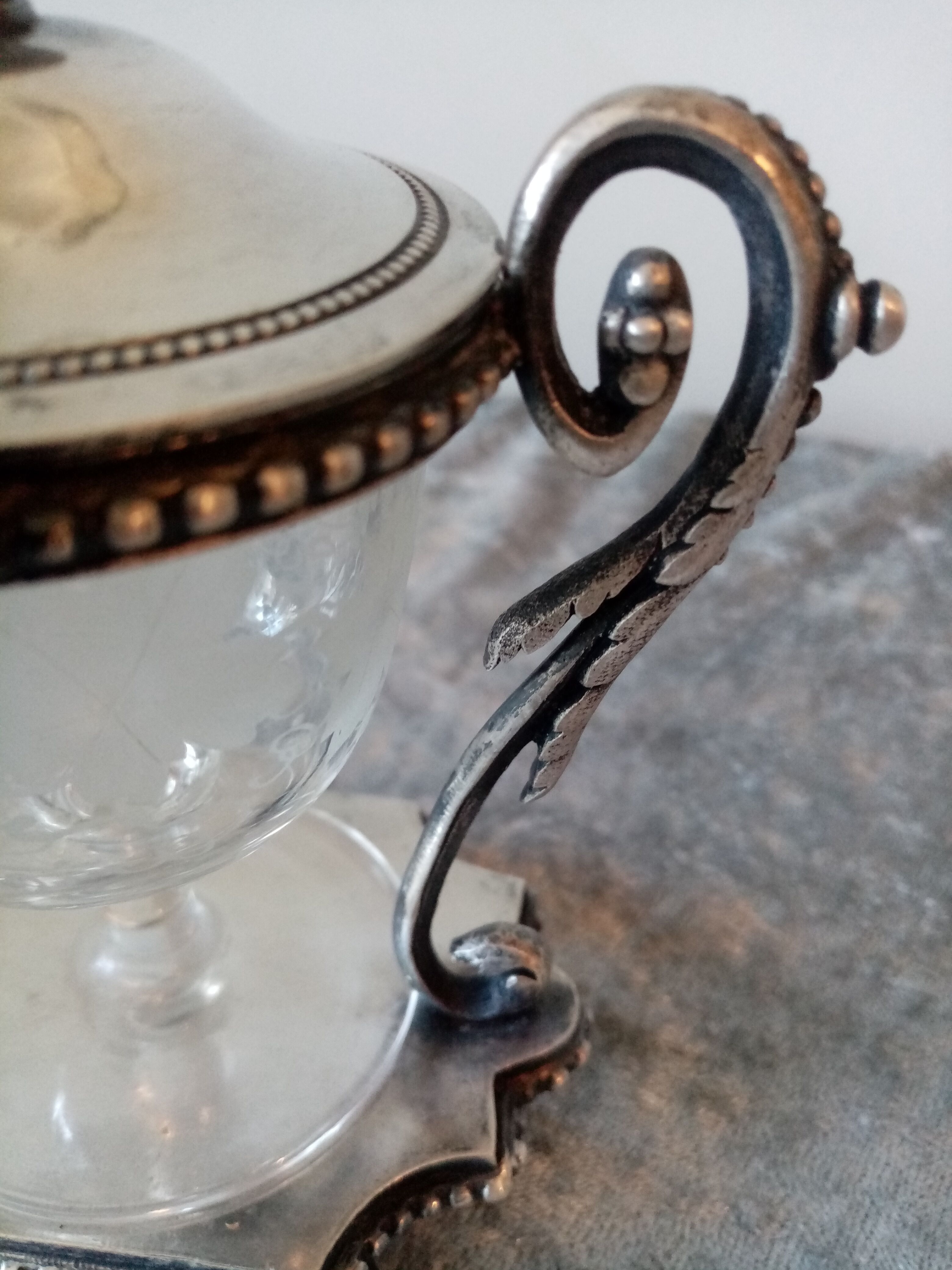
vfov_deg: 67.3
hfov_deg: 53.1
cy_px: 635
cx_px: 476
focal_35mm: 26
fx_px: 953
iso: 371
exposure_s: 1/25
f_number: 1.8
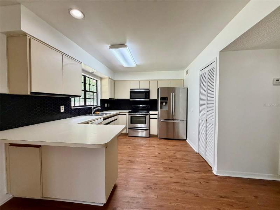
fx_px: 113
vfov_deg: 85.7
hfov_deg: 102.1
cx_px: 140
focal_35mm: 14
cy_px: 105
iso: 250
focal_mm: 2.22
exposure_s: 1/120
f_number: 2.2
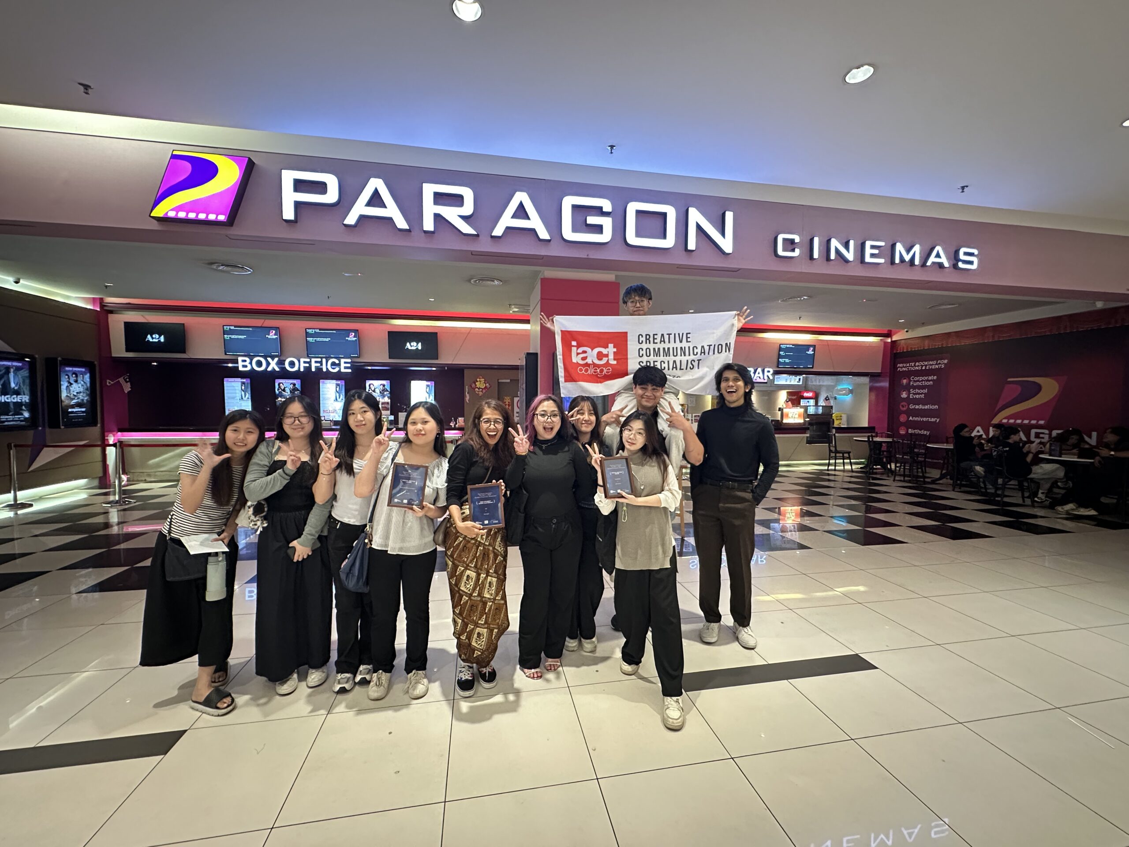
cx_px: 564
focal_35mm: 14
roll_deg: -0.4
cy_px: 424
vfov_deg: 85.7
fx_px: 457
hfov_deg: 102.1
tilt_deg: -1.9
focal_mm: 2.22
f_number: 2.2
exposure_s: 1/50
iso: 500
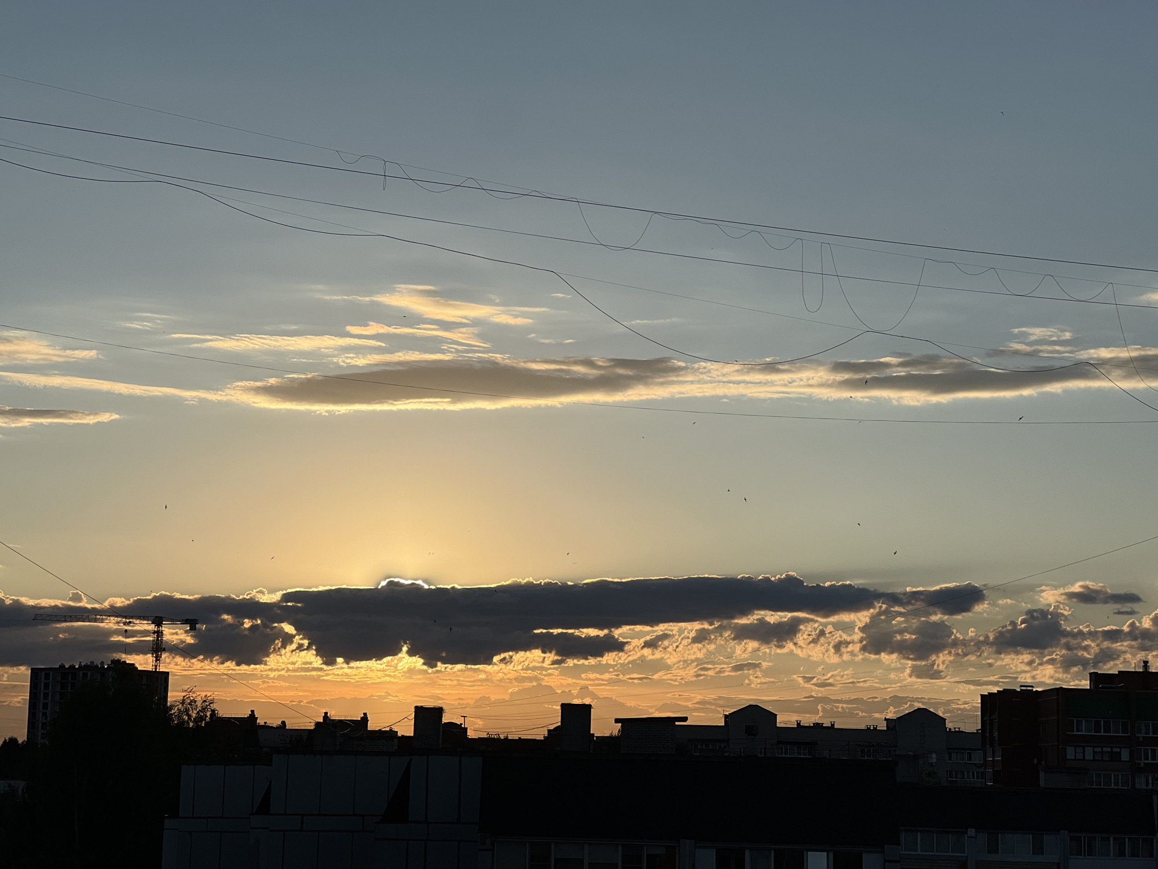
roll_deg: -1.2
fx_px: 2576
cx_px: 579
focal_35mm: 77
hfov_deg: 25.3
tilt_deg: +7.0
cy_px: 434
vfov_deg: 19.1
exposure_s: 1/1488
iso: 32
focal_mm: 9
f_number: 2.8
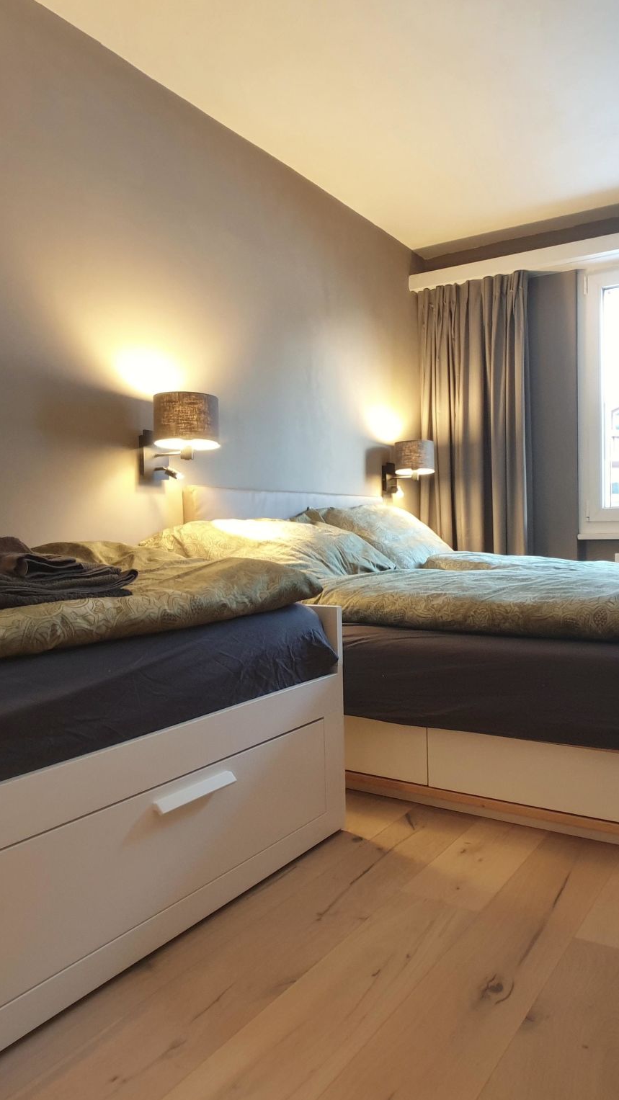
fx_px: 1109
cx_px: 376
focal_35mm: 38
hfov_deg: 31.1
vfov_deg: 52.8
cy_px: 551
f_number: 1.5
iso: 200
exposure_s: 1/50
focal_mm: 4.3
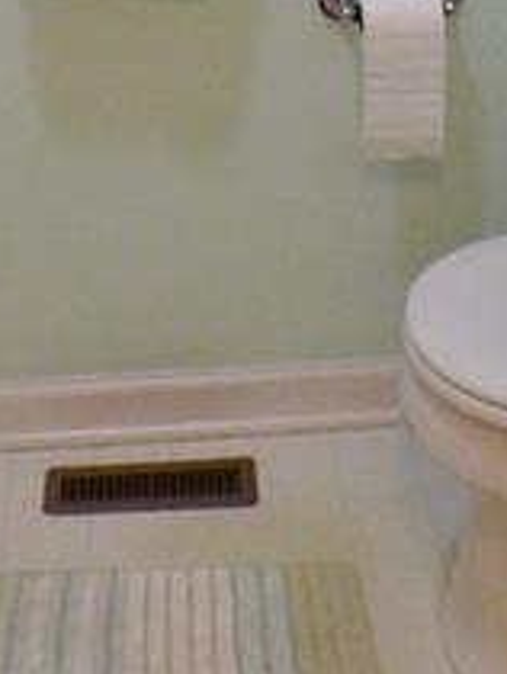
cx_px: 276
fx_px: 1423
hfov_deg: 20.2
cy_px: -398
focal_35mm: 73
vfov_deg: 21.4
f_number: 2.8
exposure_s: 1/40
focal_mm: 3.58
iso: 400
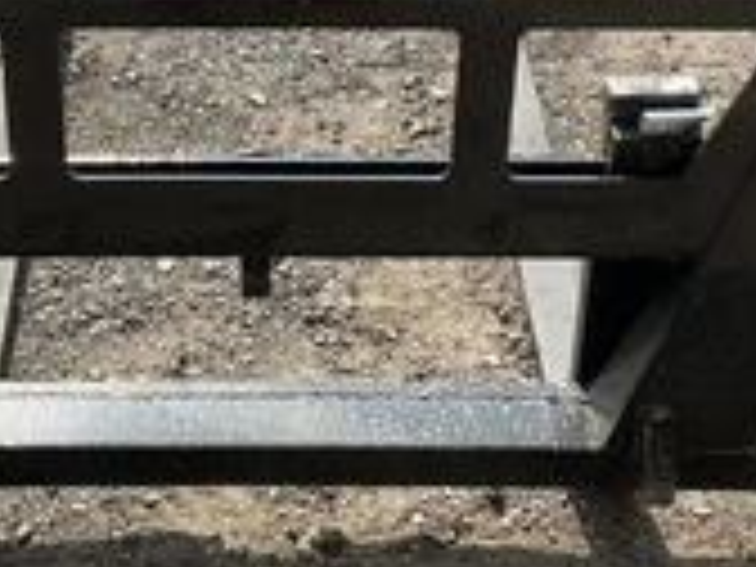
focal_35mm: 69
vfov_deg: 20.9
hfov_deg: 27.9
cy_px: 72
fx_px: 1507
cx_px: 238
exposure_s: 1/997
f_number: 1.8
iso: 25
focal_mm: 3
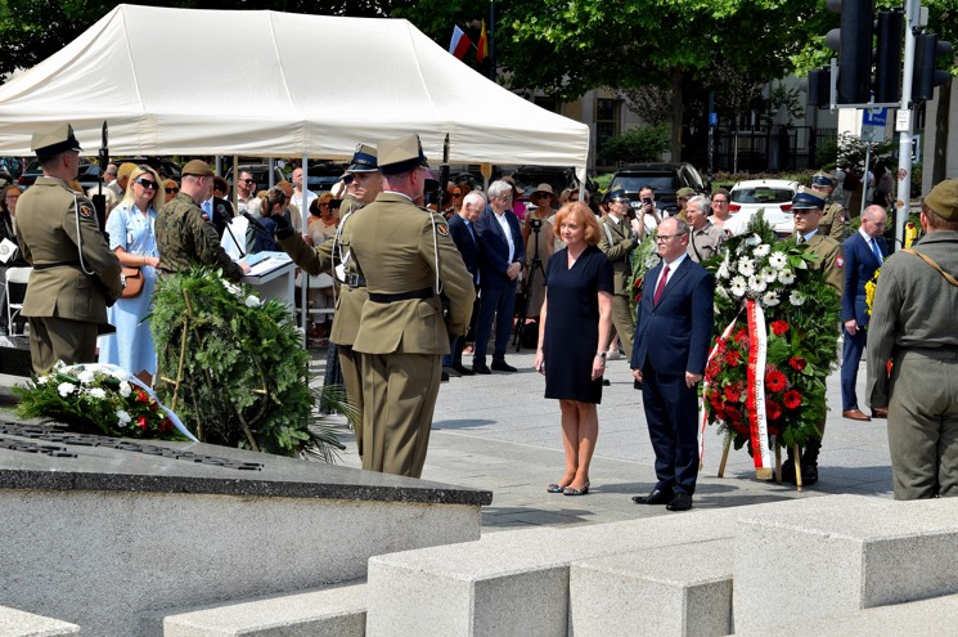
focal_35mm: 75
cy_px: 318
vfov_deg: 18.1
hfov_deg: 27.0
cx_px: 479
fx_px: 1994
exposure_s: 1/400
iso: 200
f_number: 10
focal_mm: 50
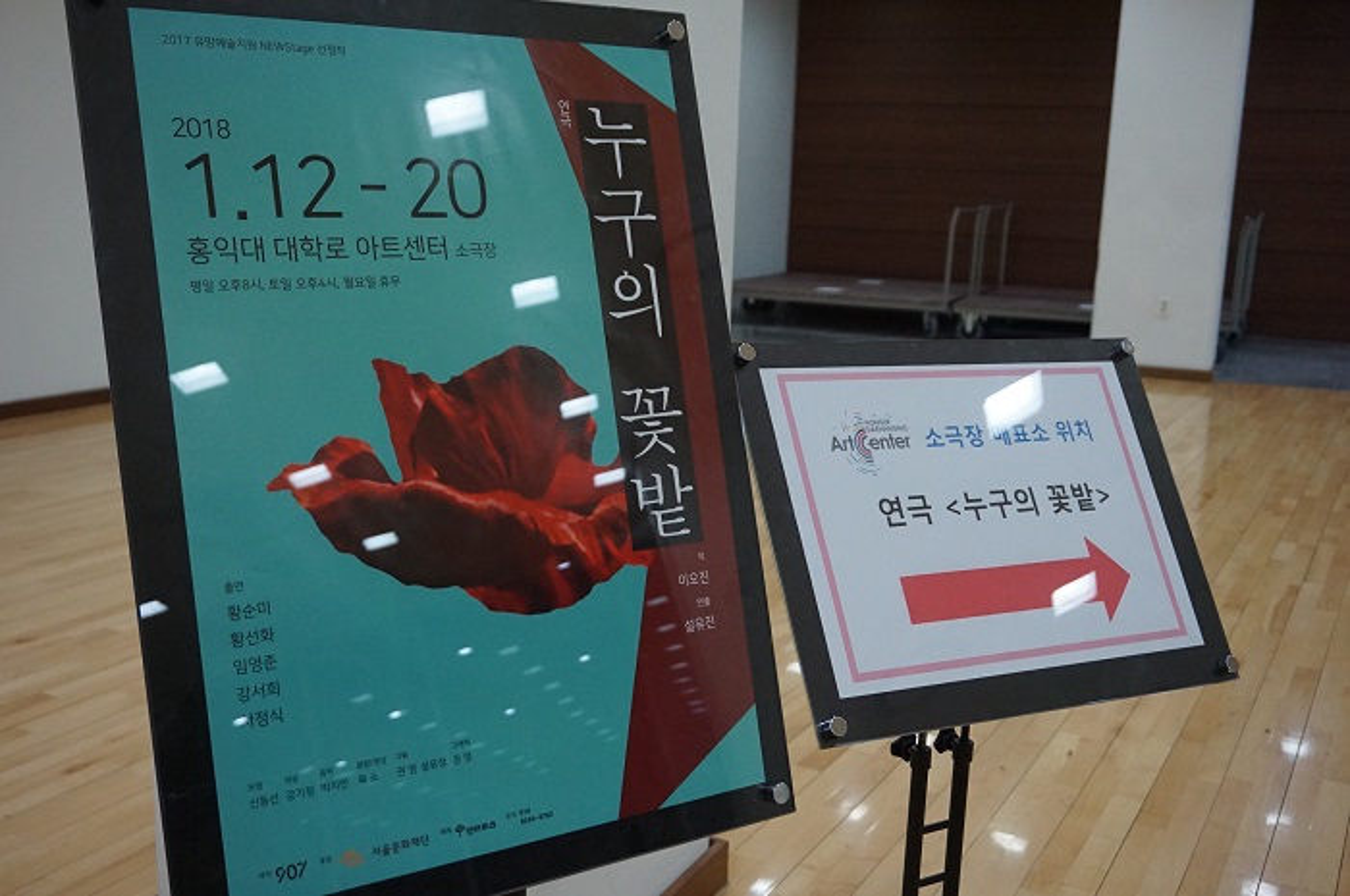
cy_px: 448
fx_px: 1405
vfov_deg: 35.4
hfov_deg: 51.3
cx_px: 675
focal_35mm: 38
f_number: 4.5
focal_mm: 25
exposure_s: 1/160
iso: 2500
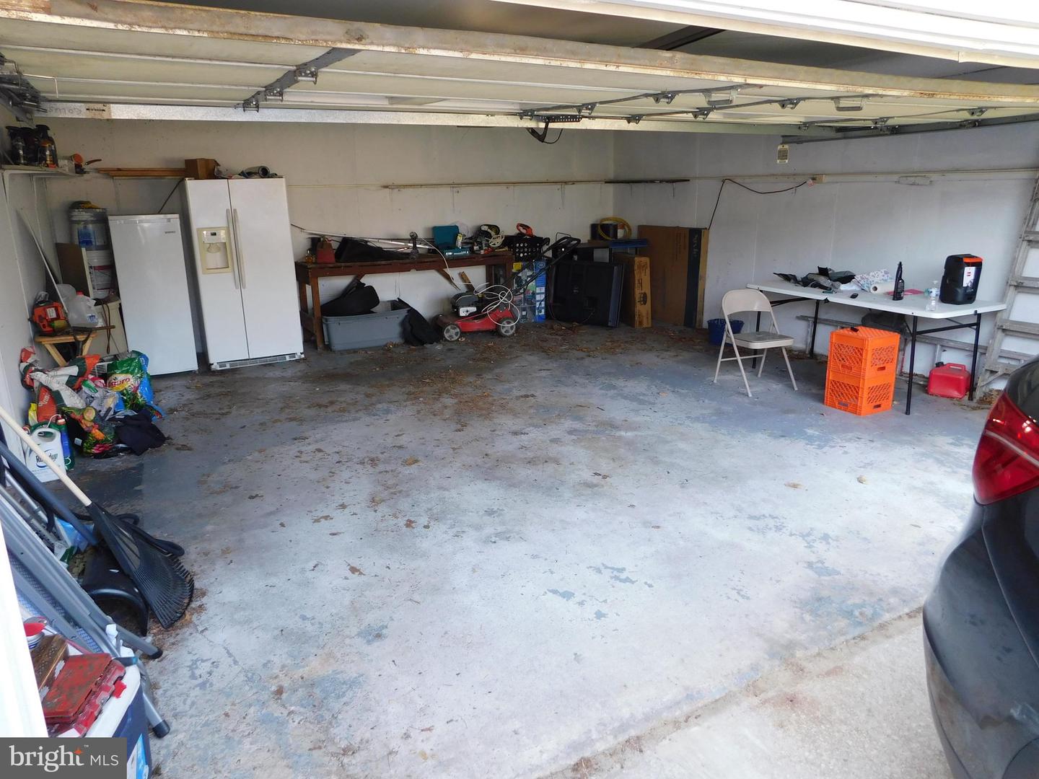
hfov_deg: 71.6
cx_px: 520
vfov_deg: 56.8
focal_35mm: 24
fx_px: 720
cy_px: 390
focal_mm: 4.1
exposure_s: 1/40
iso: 125
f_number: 3
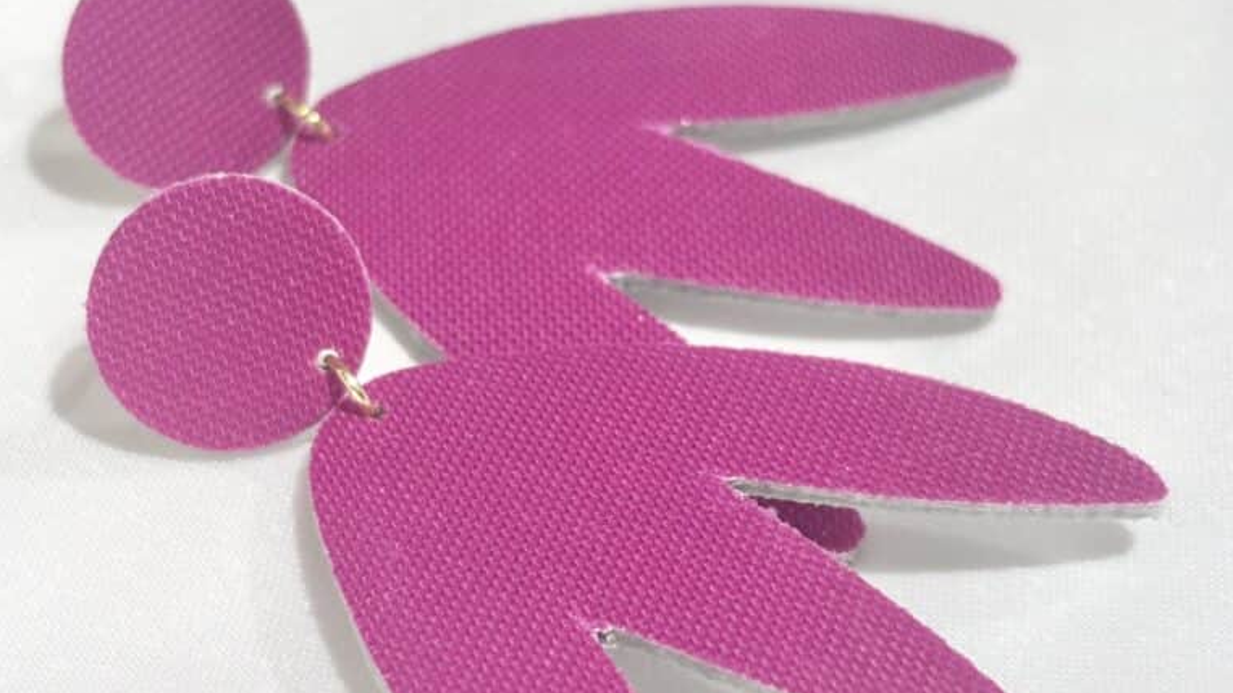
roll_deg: +6.9
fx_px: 2485
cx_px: 616
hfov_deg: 27.9
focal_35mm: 76
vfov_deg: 15.9
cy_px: 331
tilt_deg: -31.0
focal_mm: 5.96
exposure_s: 1/130
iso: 25
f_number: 1.6
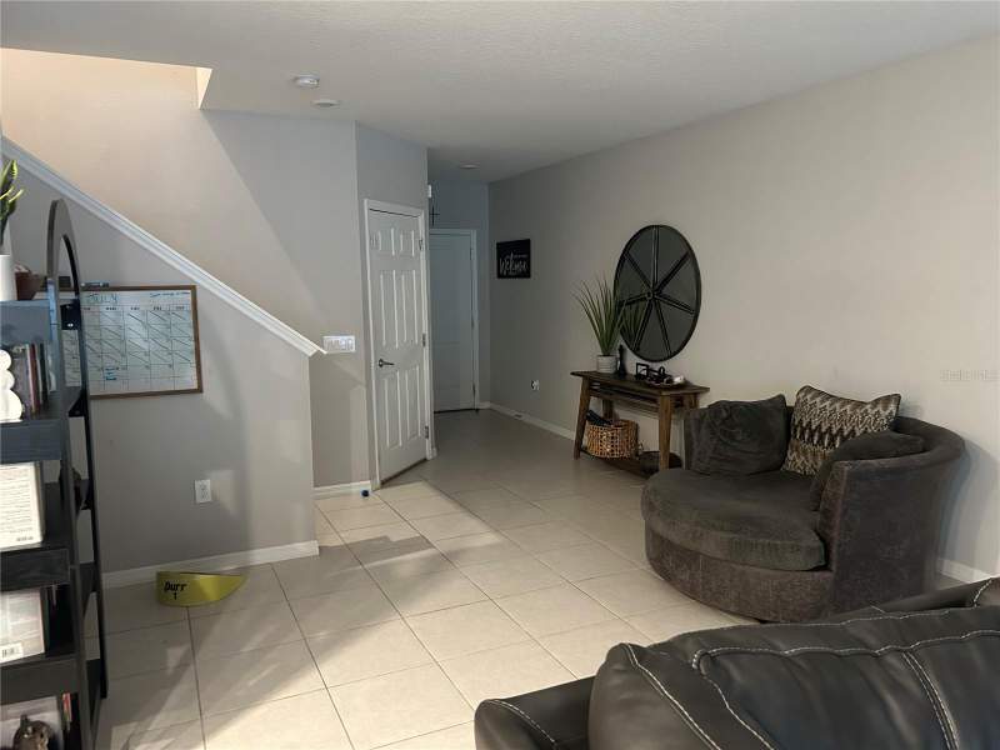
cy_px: 375
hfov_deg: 67.3
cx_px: 500
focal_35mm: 26
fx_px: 751
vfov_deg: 53.1
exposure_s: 1/40
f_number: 1.5
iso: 500
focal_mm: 5.7
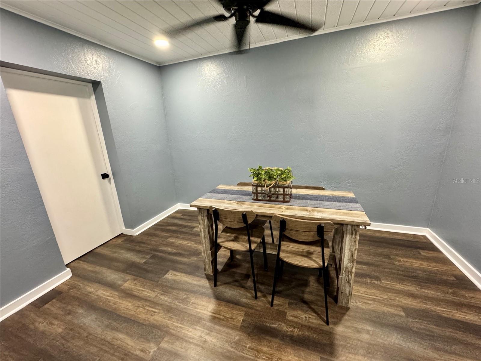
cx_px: 240
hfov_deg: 102.1
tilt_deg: -15.7
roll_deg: +3.5
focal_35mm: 14
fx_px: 195
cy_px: 180
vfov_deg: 85.7
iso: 400
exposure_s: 1/60
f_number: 2.2
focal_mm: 2.22
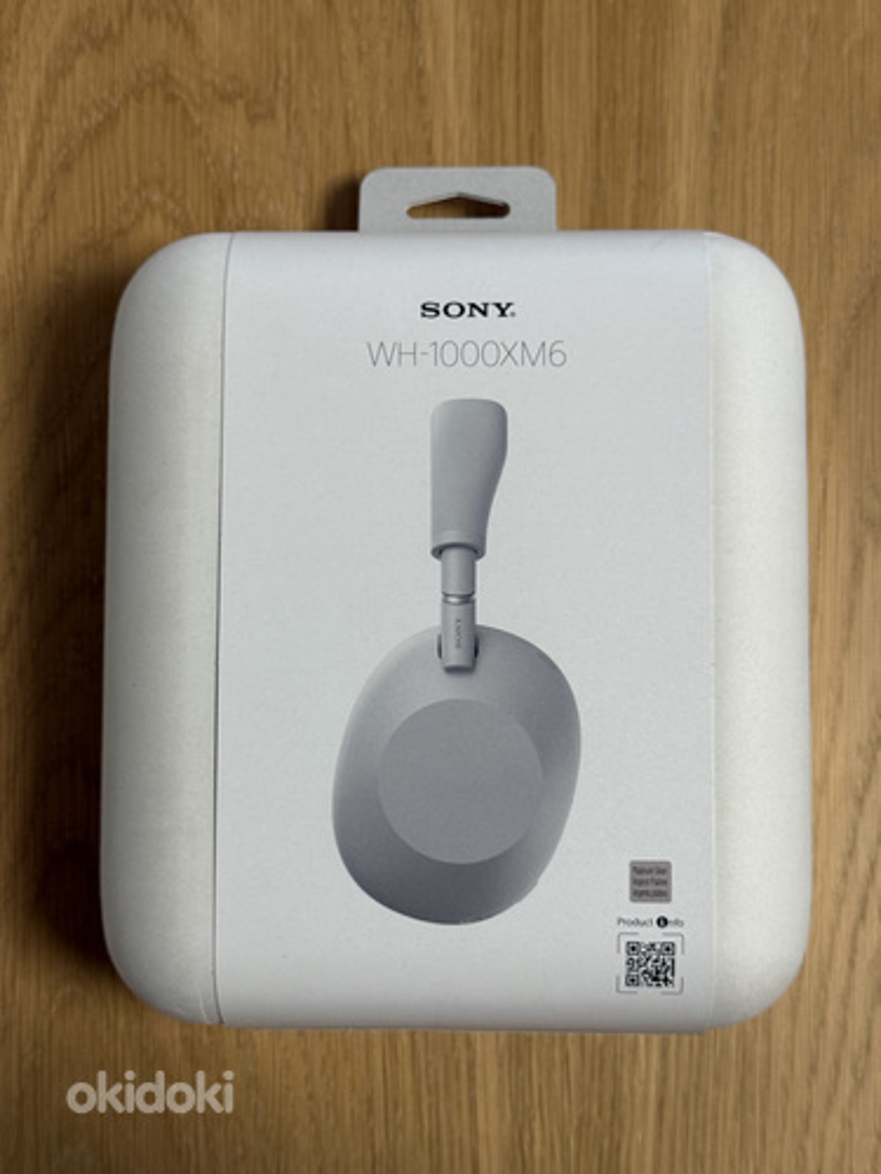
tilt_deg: -84.7
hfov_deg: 30.3
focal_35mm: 48
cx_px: 440
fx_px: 1629
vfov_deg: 39.7
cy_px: 587
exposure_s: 1/89
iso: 100
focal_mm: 6.76
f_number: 1.78
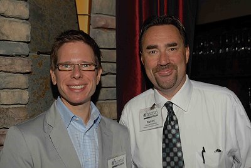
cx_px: 126
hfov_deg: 35.0
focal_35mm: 57
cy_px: 84
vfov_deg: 23.9
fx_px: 398
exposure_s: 1/250
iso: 100
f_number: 5.6
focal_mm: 38
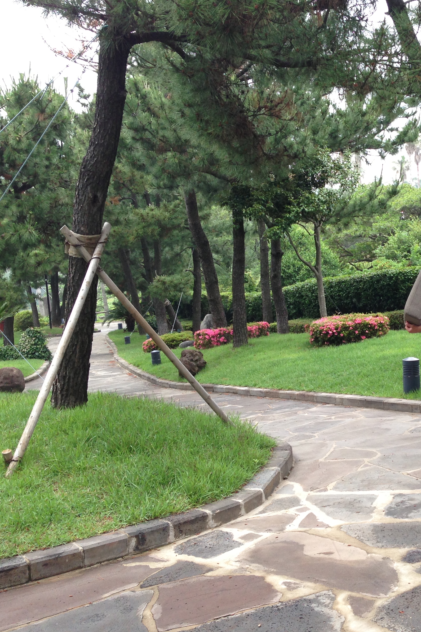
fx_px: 825
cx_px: 388
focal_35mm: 47
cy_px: 313
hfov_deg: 27.5
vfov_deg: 41.9
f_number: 2.4
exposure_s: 1/308
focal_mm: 4.13
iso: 50
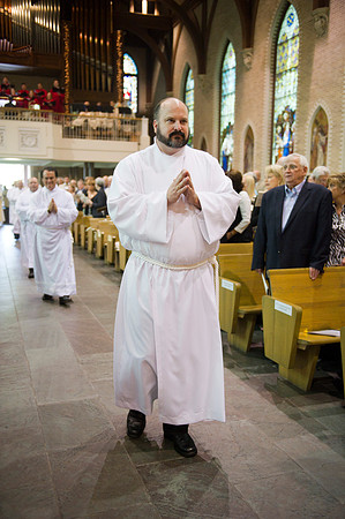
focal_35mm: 35
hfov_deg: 37.8
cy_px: 260
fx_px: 504
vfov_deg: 54.5
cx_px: 172
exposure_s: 1/200
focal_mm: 35
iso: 2000
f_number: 2.8
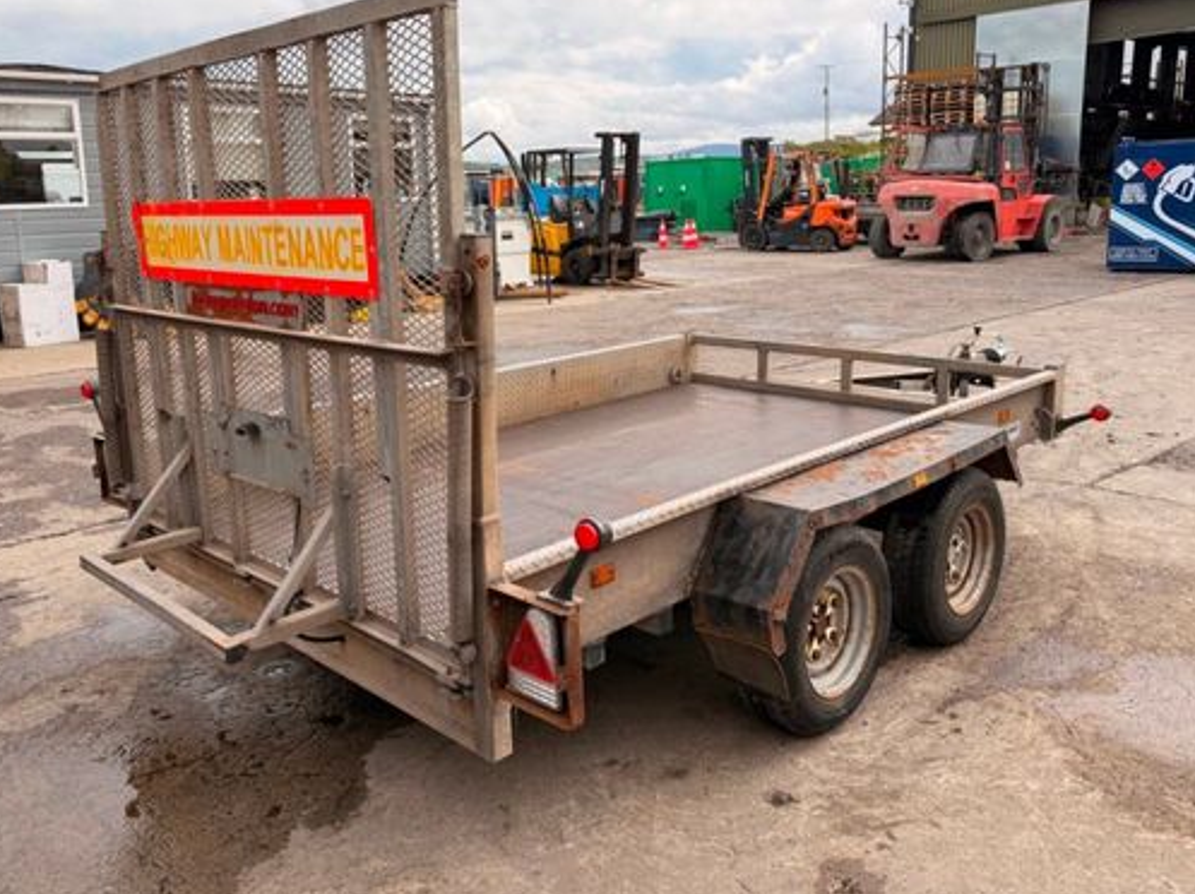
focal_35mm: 29
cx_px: 512
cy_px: 375
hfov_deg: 61.4
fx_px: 1000
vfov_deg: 48.0
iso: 100
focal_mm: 6.76
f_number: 1.78
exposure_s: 1/3145
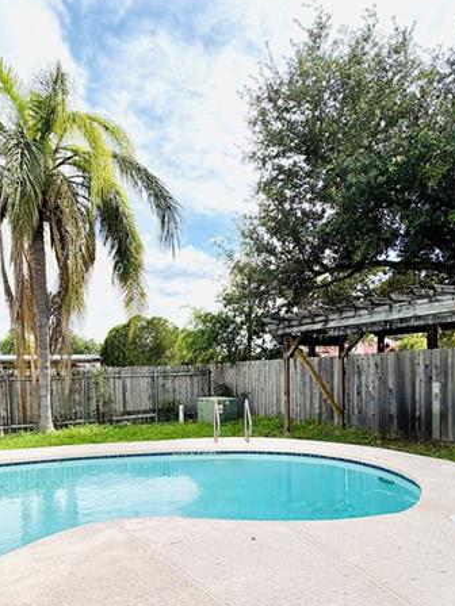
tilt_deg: -3.0
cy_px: 392
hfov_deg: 55.5
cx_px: 149
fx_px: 421
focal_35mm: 24
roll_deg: +1.4
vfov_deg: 70.0
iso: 20
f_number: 2.2
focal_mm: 2.22
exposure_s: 1/942
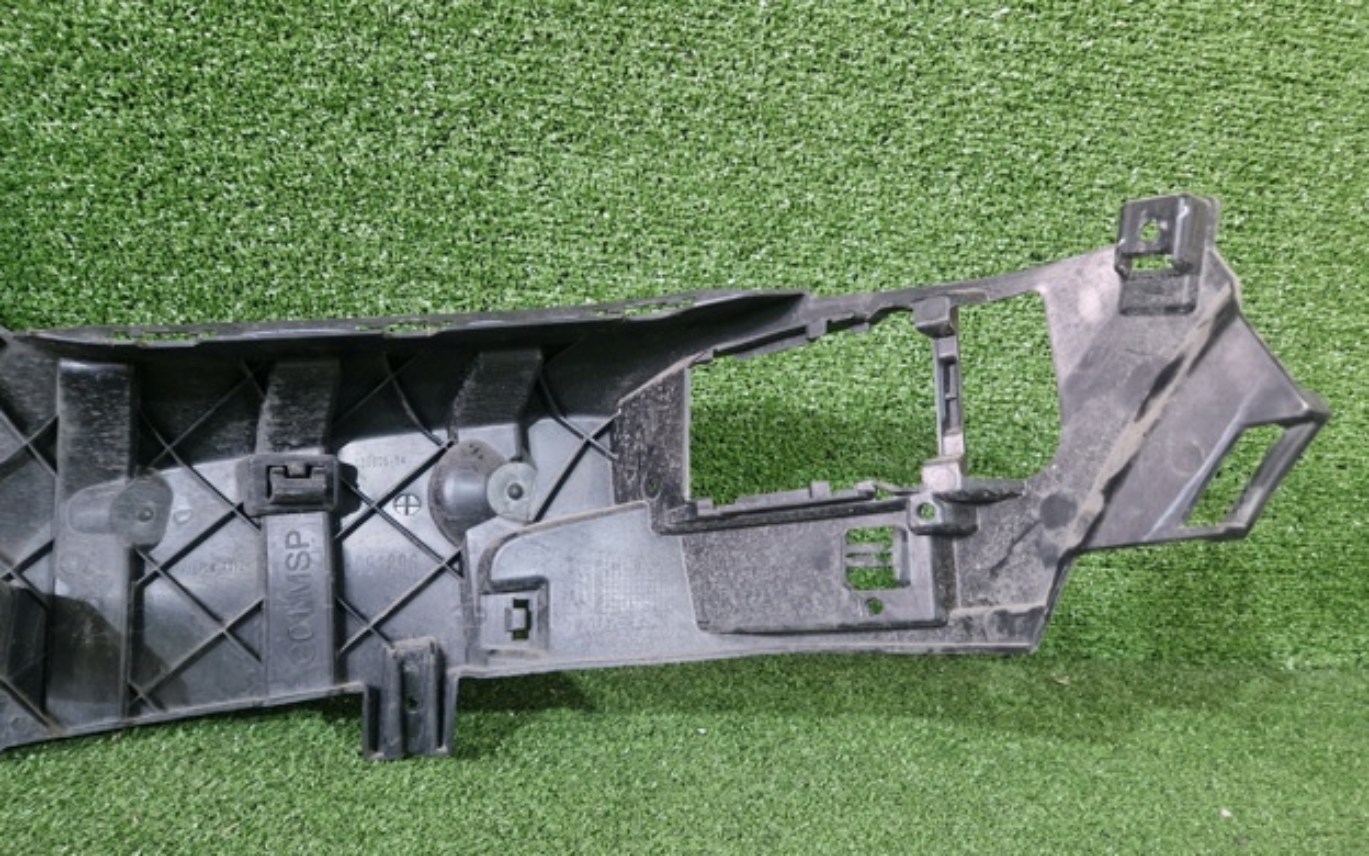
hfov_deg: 72.5
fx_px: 933
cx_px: 684
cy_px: 457
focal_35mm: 25
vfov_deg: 49.2
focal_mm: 5.4
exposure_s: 1/100
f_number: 1.8
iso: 80
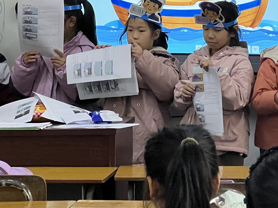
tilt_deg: -3.1
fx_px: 1590
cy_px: 58
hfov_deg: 9.9
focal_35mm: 198
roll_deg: -0.3
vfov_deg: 7.5
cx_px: 271
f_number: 2.8
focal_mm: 9
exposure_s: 1/100
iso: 200
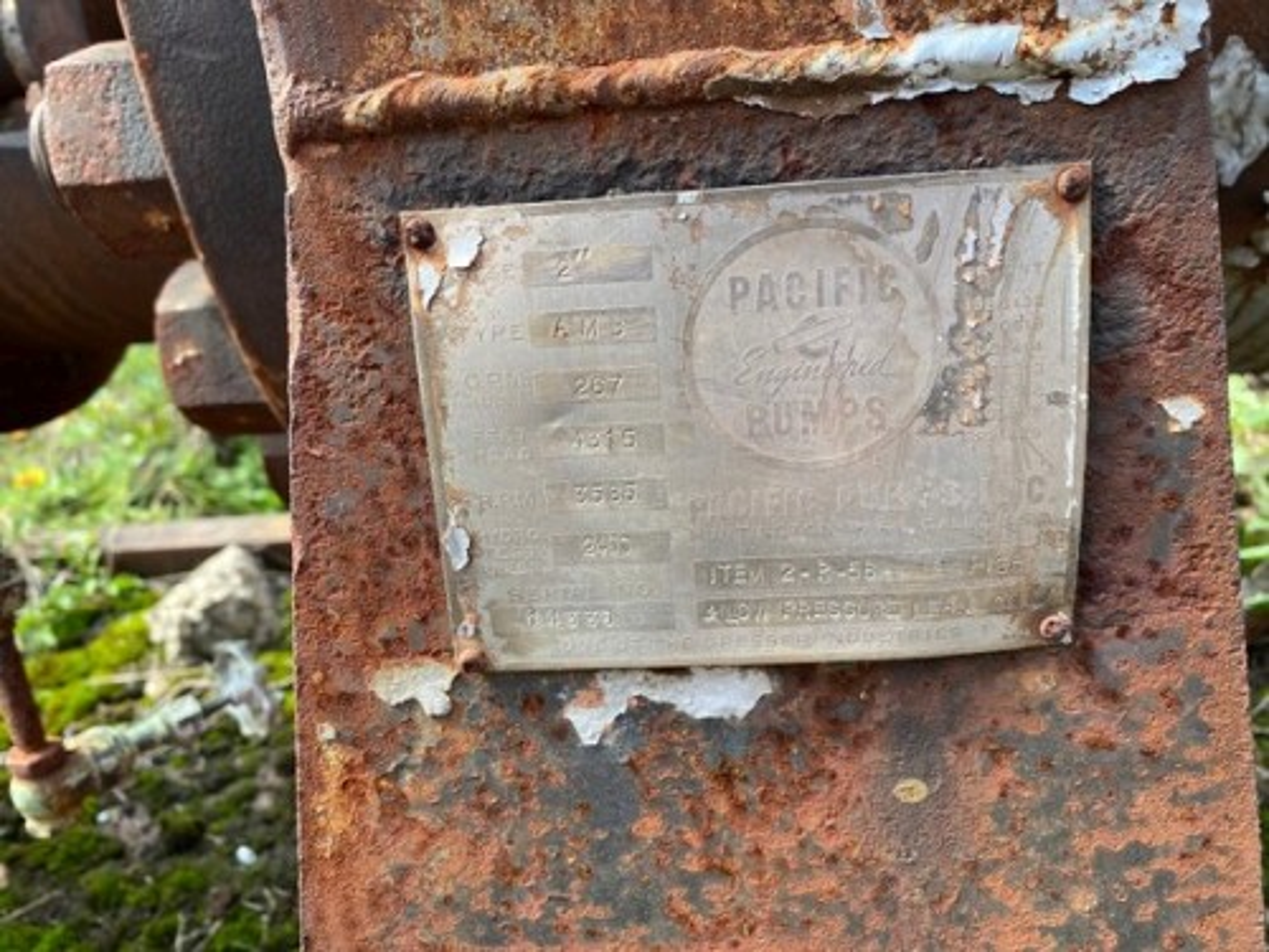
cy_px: 476
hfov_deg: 67.3
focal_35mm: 26
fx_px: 953
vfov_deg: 53.1
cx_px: 634
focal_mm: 4.25
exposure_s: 1/240
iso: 32
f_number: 1.8
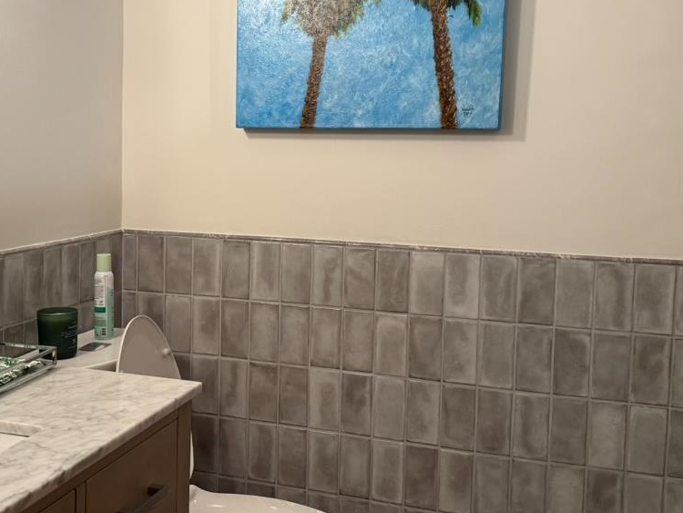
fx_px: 947
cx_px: 205
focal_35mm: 48
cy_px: 218
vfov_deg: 30.2
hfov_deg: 39.0
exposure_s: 1/60
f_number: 1.78
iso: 200
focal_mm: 6.76
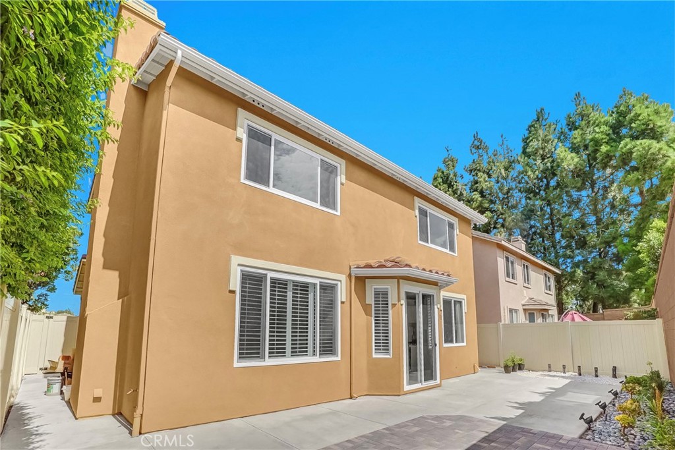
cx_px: 338
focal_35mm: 15
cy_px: 225
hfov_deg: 100.4
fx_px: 281
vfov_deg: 77.3
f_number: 11
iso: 1600
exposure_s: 1/5000
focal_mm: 10
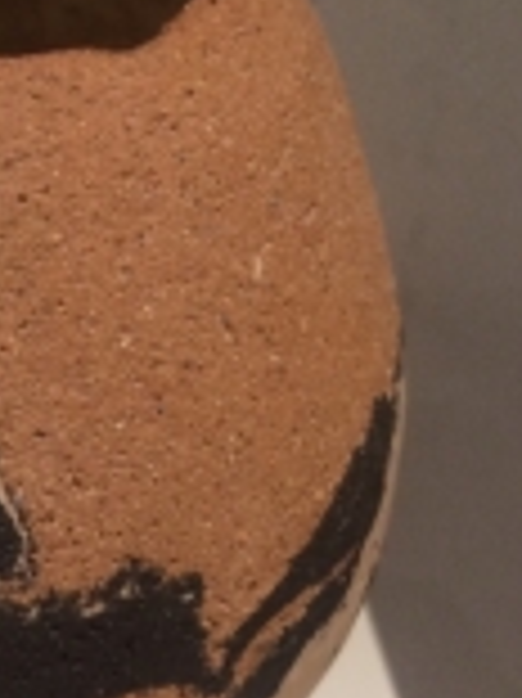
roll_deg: -1.0
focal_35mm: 88
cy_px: 367
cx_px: -182
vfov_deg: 22.3
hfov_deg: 15.8
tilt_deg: -24.4
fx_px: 1772
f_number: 2.2
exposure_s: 1/33
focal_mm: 4.15
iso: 125
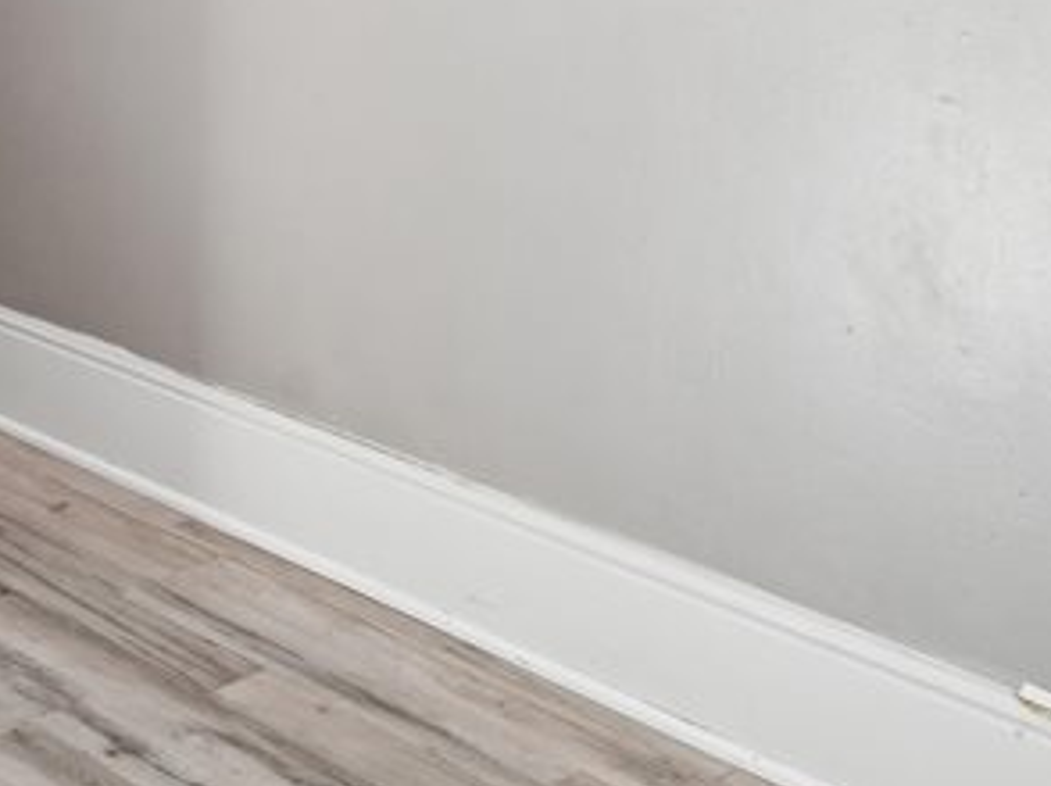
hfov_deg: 26.5
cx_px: -125
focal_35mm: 67
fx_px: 2033
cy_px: -355
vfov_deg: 19.4
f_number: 10
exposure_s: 1/50
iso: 400
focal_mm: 16
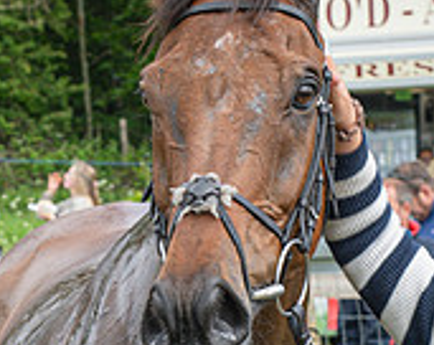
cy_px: 348
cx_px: 69
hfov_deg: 7.9
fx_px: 3140
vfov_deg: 6.3
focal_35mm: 245
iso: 200
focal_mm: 52
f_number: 5
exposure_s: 1/200
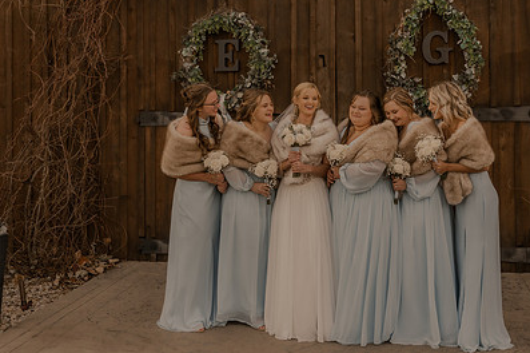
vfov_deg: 27.8
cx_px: 262
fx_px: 706
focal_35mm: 48
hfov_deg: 41.1
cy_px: 107
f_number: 2.8
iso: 125
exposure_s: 1/400
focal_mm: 29.5
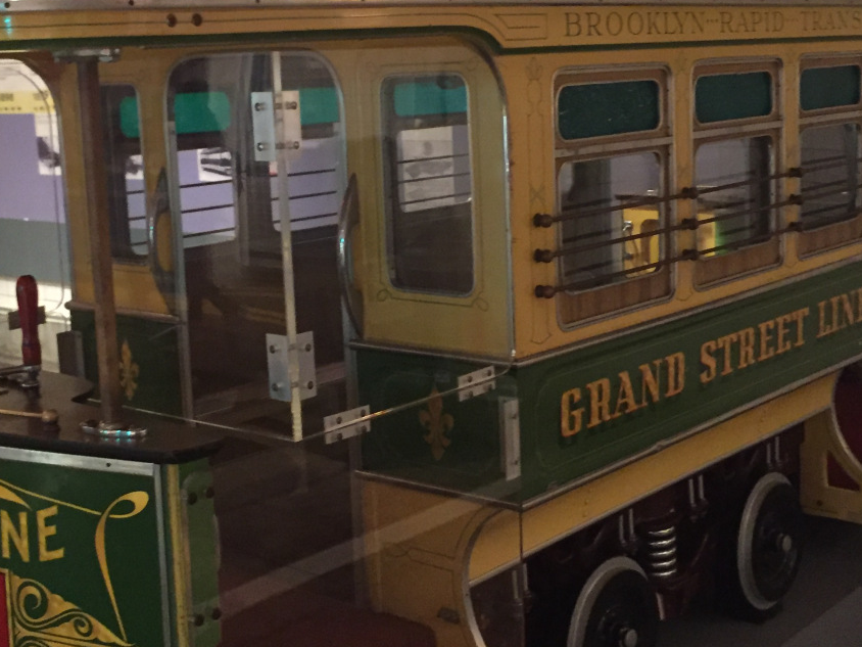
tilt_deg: -8.8
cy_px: 287
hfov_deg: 34.9
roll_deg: +1.1
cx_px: 401
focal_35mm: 55
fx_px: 1370
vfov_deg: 26.5
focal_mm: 4.15
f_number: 2.2
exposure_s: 1/30
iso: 250
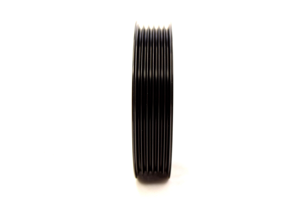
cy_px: 102
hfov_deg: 41.1
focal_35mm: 48
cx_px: 152
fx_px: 406
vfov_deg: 28.1
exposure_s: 1/125
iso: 400
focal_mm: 32
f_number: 5.6
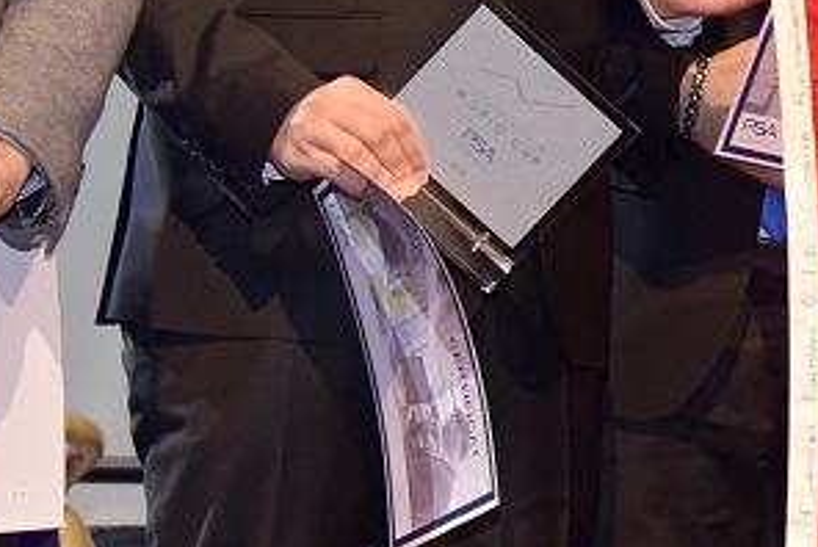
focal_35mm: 188
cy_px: 170
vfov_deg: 7.3
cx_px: 1423
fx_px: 4276
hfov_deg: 10.4
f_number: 5.6
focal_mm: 30
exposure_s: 1/90
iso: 1000
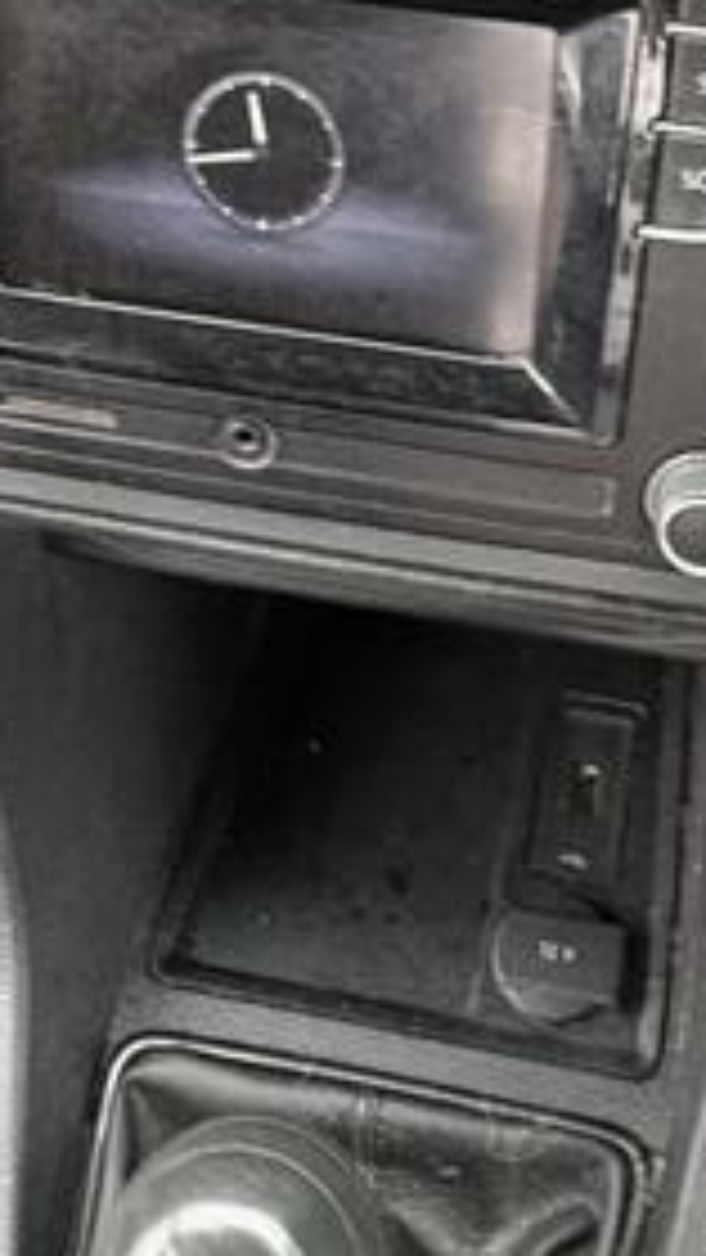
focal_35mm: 49
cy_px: 108
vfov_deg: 38.9
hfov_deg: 24.1
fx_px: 1630
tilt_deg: -46.3
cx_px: 558
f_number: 2.2
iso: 320
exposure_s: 1/60
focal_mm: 2.22
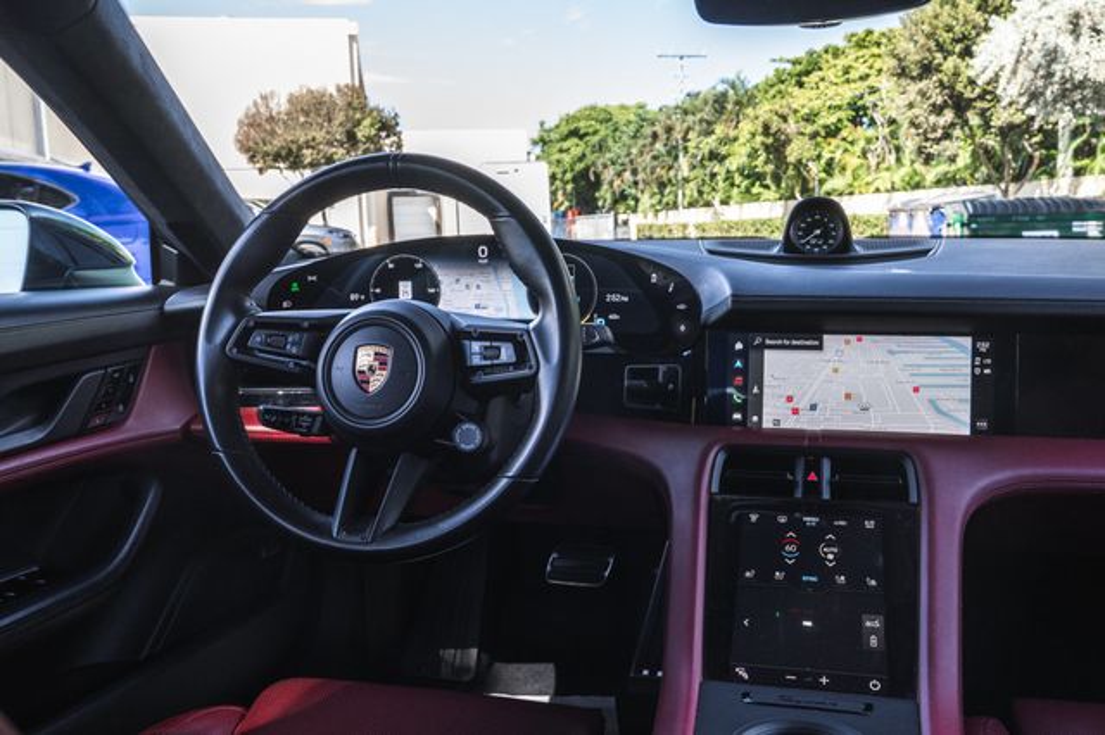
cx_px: 590
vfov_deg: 42.9
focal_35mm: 31
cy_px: 368
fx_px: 937
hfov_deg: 61.0
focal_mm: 24
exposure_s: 1/40
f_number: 8
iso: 640
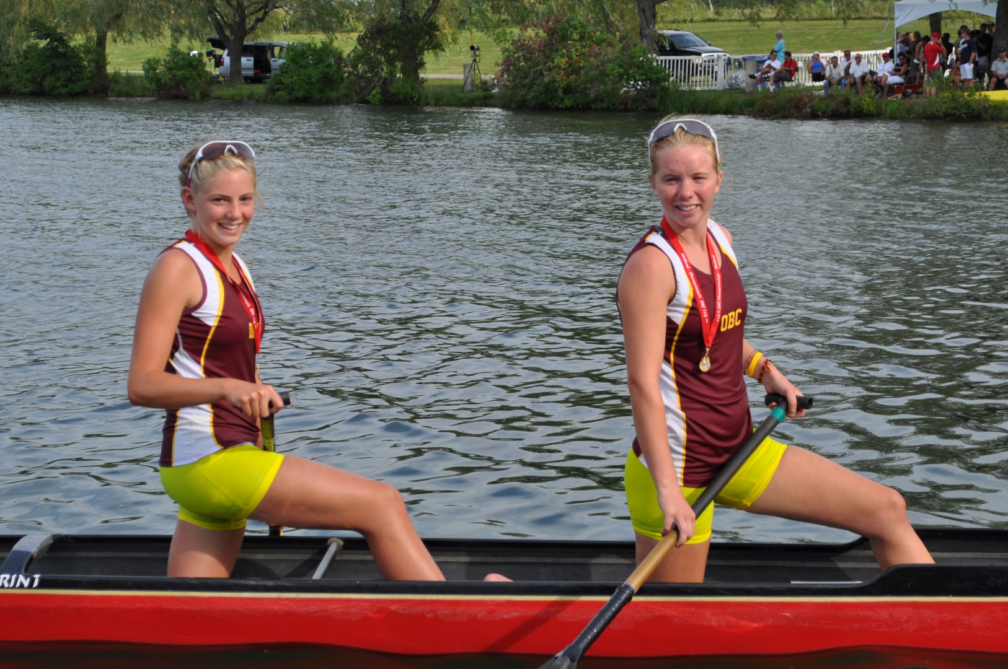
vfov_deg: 16.5
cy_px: 334
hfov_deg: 24.6
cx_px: 504
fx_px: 2307
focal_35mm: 82
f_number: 9
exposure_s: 1/320
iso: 200
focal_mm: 55
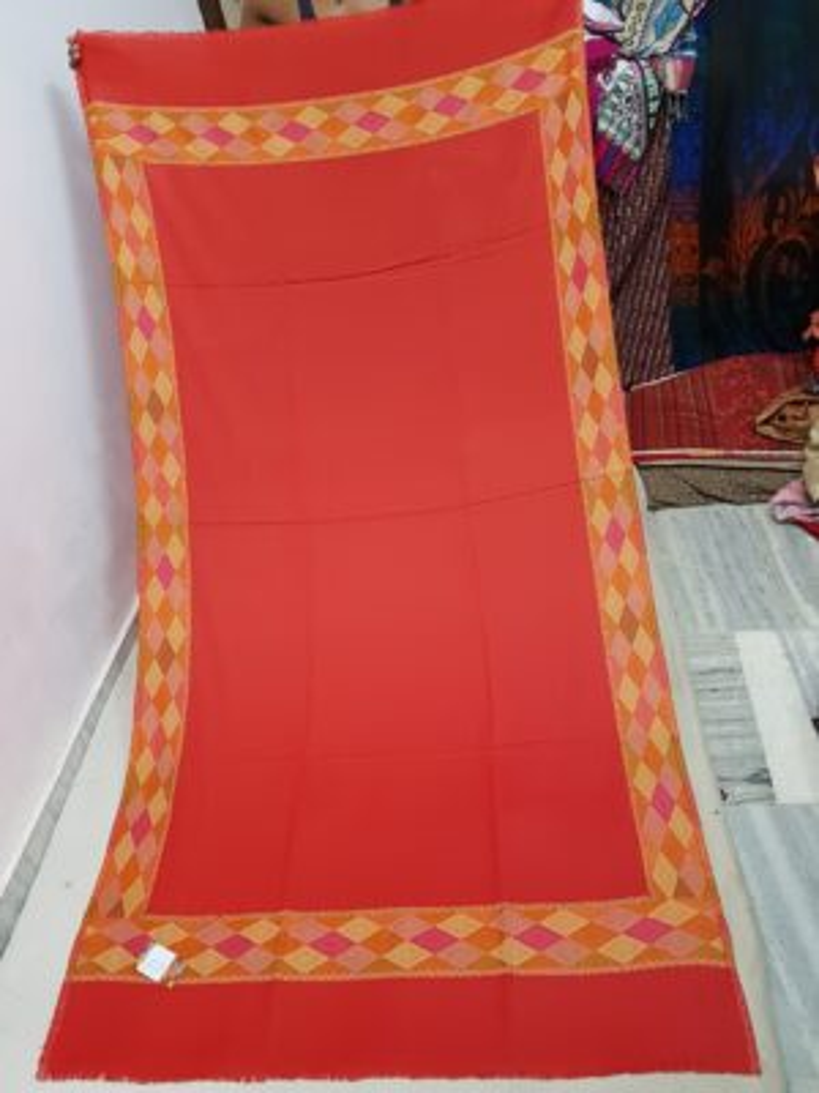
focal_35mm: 26
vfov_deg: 67.3
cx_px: 410
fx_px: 820
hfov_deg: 53.1
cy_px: 546
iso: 200
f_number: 1.7
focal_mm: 4.2
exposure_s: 1/25
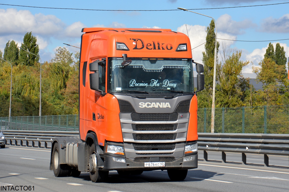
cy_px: 96
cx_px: 144
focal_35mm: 135
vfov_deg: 10.2
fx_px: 1083
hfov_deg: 15.2
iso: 400
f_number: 7.1
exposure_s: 1/1600
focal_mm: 90
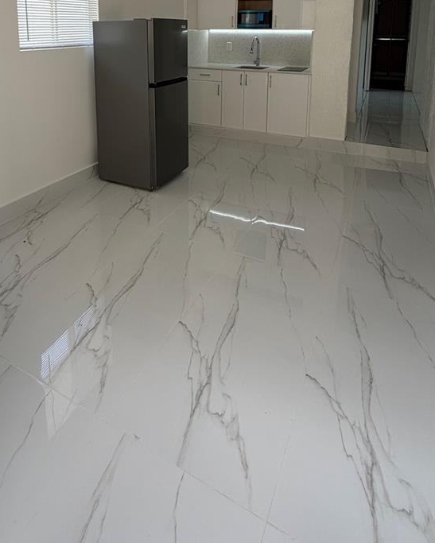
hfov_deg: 58.6
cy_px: 85
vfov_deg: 62.3
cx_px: 190
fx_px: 386
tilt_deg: -8.2
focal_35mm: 24
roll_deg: +0.6
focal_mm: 2.22
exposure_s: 1/203
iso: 40
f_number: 2.2
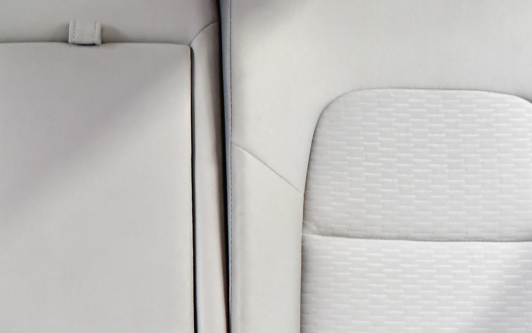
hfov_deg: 32.5
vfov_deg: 20.8
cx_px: 100
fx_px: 884
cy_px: 301
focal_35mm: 61
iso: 6400
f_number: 5.6
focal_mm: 18
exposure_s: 1/40
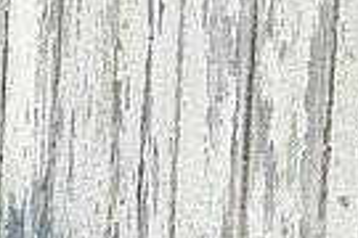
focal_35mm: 335
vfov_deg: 4.1
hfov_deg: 6.1
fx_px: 3331
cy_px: 439
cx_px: -215
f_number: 6.3
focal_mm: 78
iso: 400
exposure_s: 1/250
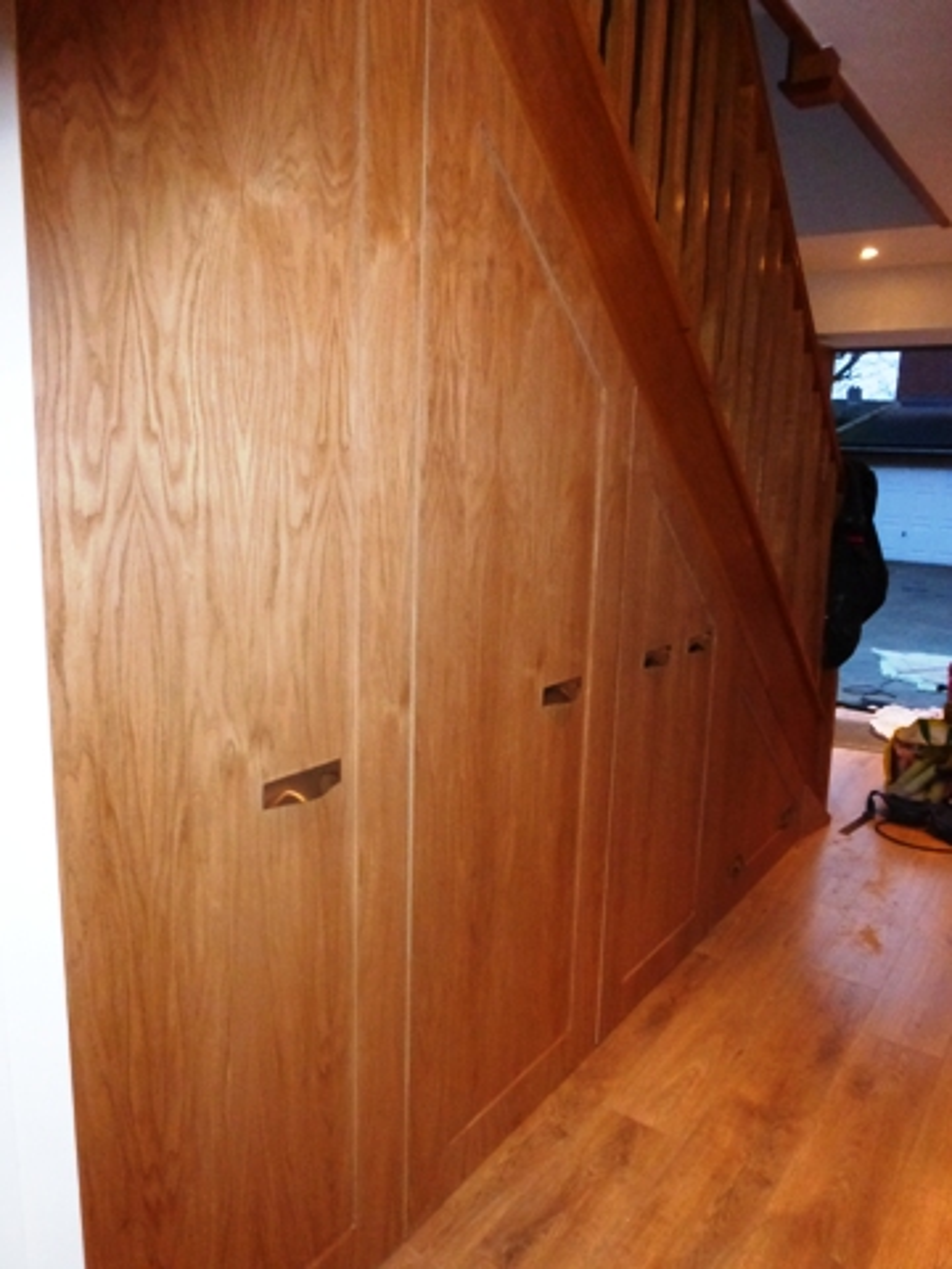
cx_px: 476
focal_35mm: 25
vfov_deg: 69.4
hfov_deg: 54.9
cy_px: 634
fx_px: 917
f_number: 3.3
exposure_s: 1/50
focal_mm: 4.3
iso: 800
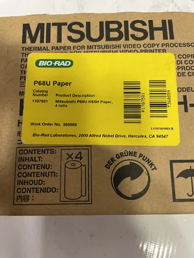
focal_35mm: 26
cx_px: 97
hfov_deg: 53.1
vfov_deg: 67.3
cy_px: 129
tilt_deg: -80.8
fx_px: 194
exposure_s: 1/60
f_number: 1.6
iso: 200
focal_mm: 4.2
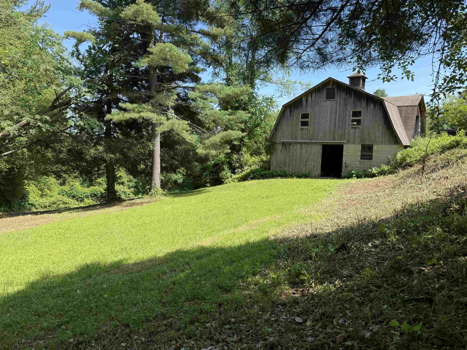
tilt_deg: -5.3
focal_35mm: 24
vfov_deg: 56.8
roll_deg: -2.1
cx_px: 234
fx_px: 324
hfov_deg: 71.6
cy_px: 175
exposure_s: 1/1464
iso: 80
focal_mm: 6.76
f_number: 1.78
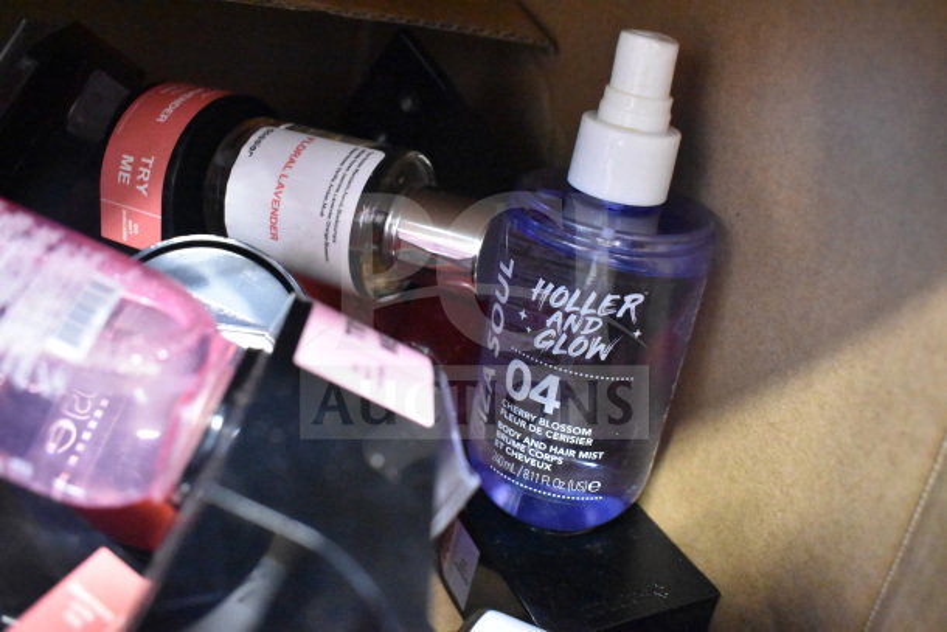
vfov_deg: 43.6
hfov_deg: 61.9
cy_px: 316
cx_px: 474
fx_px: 789
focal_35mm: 30
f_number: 3.8
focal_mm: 20
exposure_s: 1/30
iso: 11400
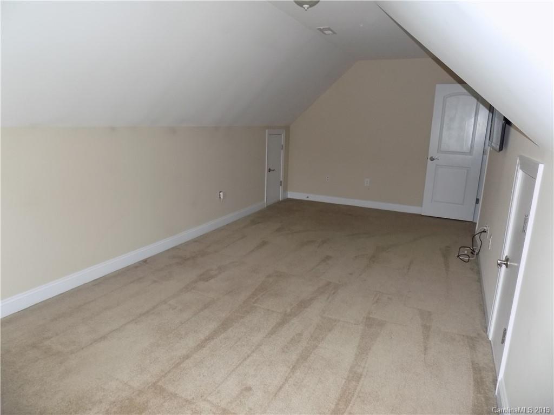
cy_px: 208
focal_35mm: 23
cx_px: 277
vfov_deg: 58.9
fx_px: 368
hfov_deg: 73.9
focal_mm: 4
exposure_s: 1/30
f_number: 3.1
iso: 200
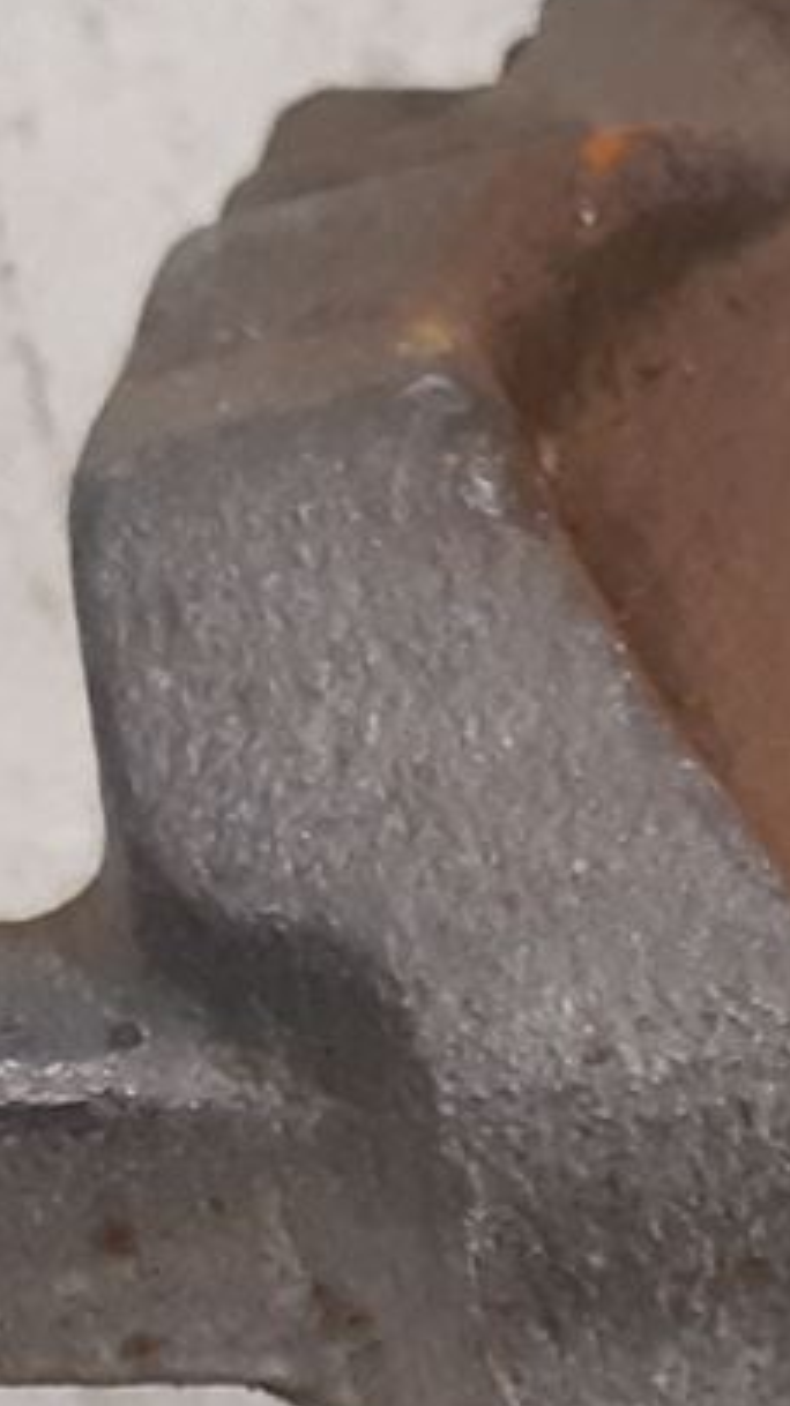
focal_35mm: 143
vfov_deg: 14.5
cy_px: 1783
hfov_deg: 8.3
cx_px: 1268
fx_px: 5332
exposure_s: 1/50
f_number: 1.7
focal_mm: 3.93
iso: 160
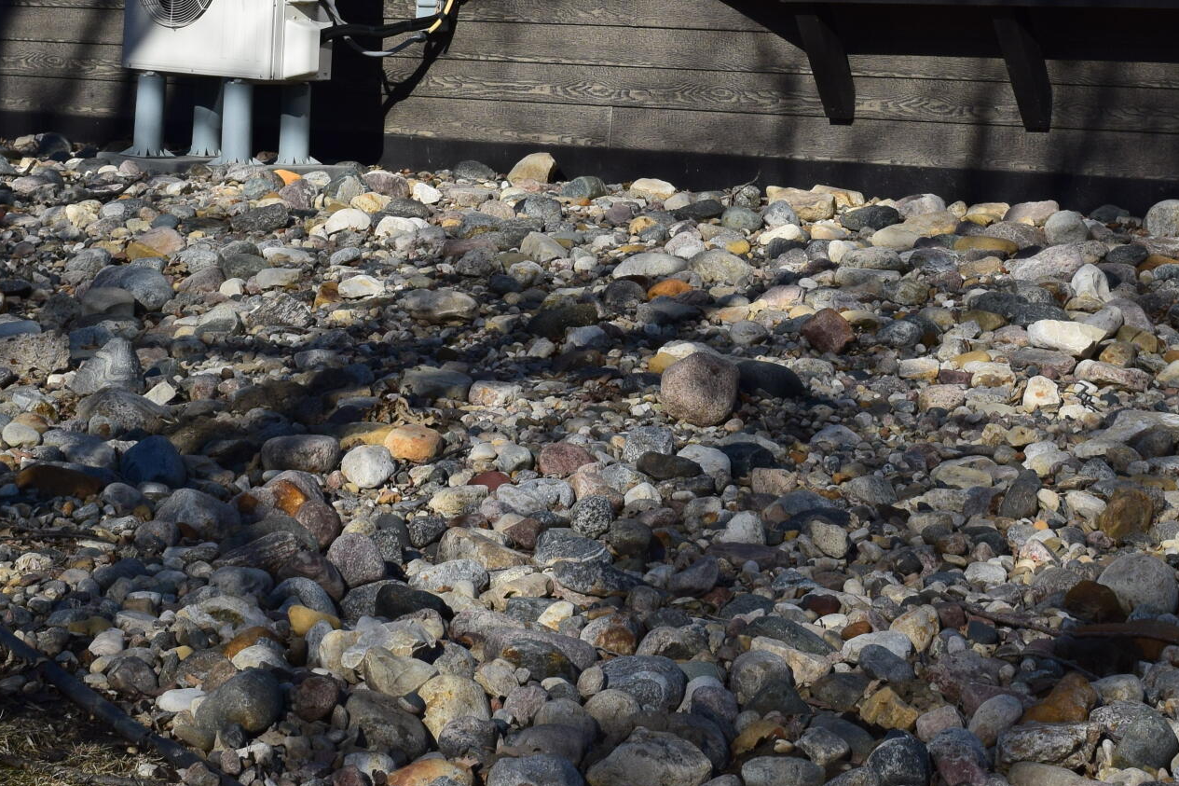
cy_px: -134
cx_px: 827
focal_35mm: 103
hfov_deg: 19.7
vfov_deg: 13.0
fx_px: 3379
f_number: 11
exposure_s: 1/500
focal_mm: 29
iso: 250
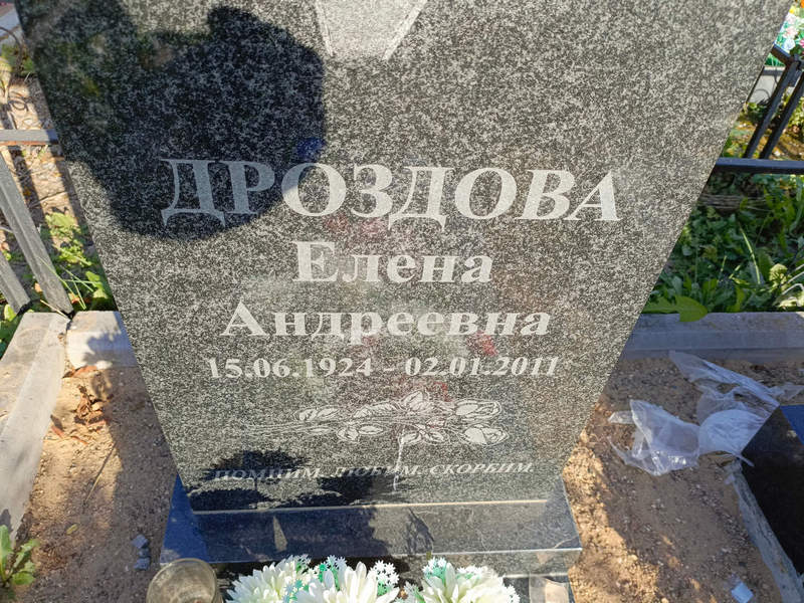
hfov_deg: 69.4
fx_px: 581
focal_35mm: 25
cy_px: 302
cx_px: 402
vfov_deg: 54.9
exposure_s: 1/326
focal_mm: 4.76
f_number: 1.69
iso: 110
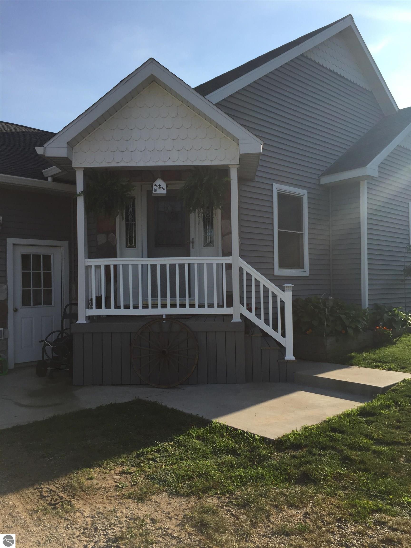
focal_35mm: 29
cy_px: 274
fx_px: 459
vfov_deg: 61.7
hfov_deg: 48.2
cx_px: 206
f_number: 2.2
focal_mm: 4.15
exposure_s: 1/1582
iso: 32
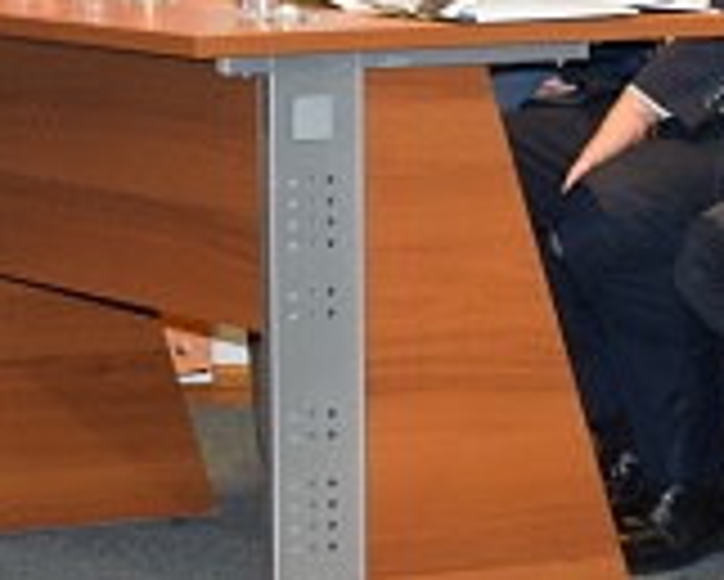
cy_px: -290
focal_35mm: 236
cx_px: 693
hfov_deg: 8.2
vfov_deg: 6.5
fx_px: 5055
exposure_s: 1/60
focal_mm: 45
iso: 800
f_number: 4.5
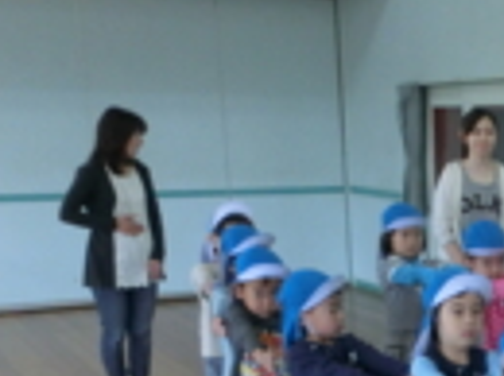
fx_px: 1075
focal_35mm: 74
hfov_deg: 22.5
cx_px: 717
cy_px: 384
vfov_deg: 19.2
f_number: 3
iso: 320
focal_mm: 4.24
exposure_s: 1/125
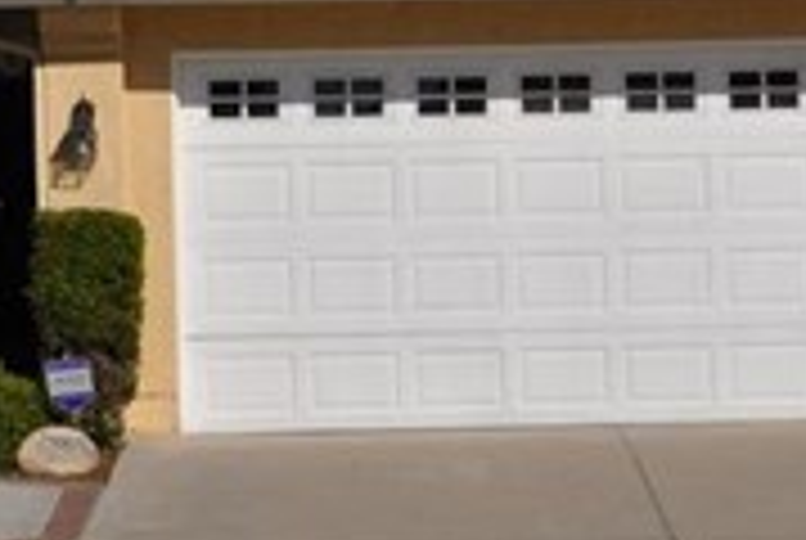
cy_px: -61
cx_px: 387
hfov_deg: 12.0
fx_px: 3835
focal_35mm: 171
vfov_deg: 8.0
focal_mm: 32
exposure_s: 1/640
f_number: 13
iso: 200
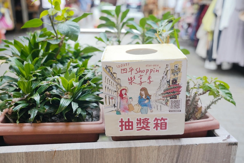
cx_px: 122
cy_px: 82
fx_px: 258
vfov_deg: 35.1
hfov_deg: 50.7
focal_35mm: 38
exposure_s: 1/160
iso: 800
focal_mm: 38
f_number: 4
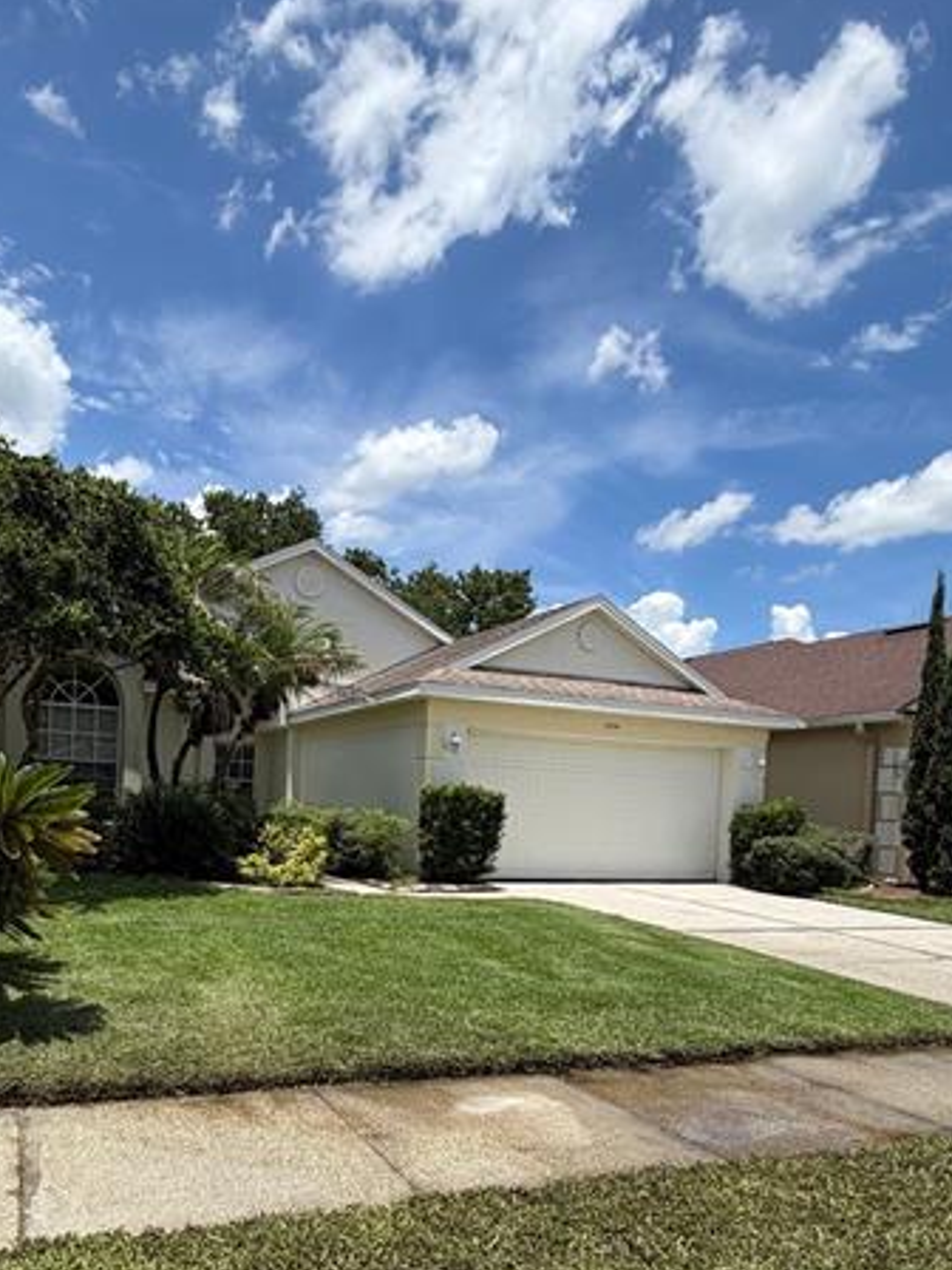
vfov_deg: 69.6
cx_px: 298
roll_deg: -2.9
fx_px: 880
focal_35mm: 24
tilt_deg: -1.2
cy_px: 842
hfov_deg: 55.3
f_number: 2.2
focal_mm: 2.22
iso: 20
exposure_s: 1/942
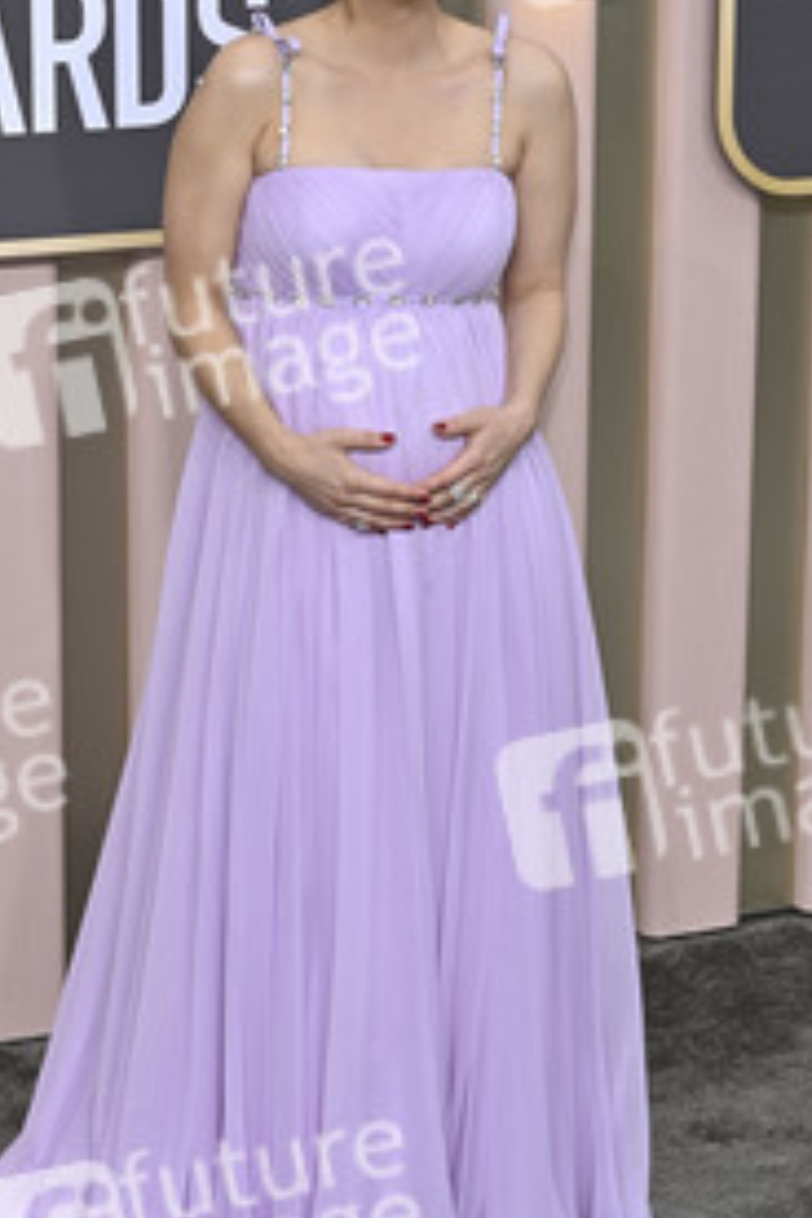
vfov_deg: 21.0
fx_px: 3282
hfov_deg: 14.1
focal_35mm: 97
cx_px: 322
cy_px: 565
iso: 250
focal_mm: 67
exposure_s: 1/200
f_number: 8
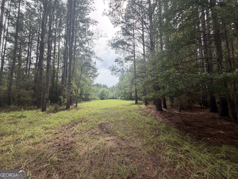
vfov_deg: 85.7
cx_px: 119
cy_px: 90
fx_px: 96
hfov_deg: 102.1
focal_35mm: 14
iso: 50
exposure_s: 1/280
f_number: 2.2
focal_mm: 2.22
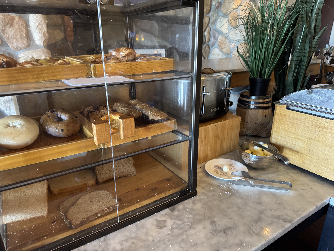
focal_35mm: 24
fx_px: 232
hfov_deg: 71.6
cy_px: 126
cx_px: 167
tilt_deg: -20.3
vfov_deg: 56.8
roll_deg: +0.4
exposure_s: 1/40
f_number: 1.78
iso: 640
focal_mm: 6.76
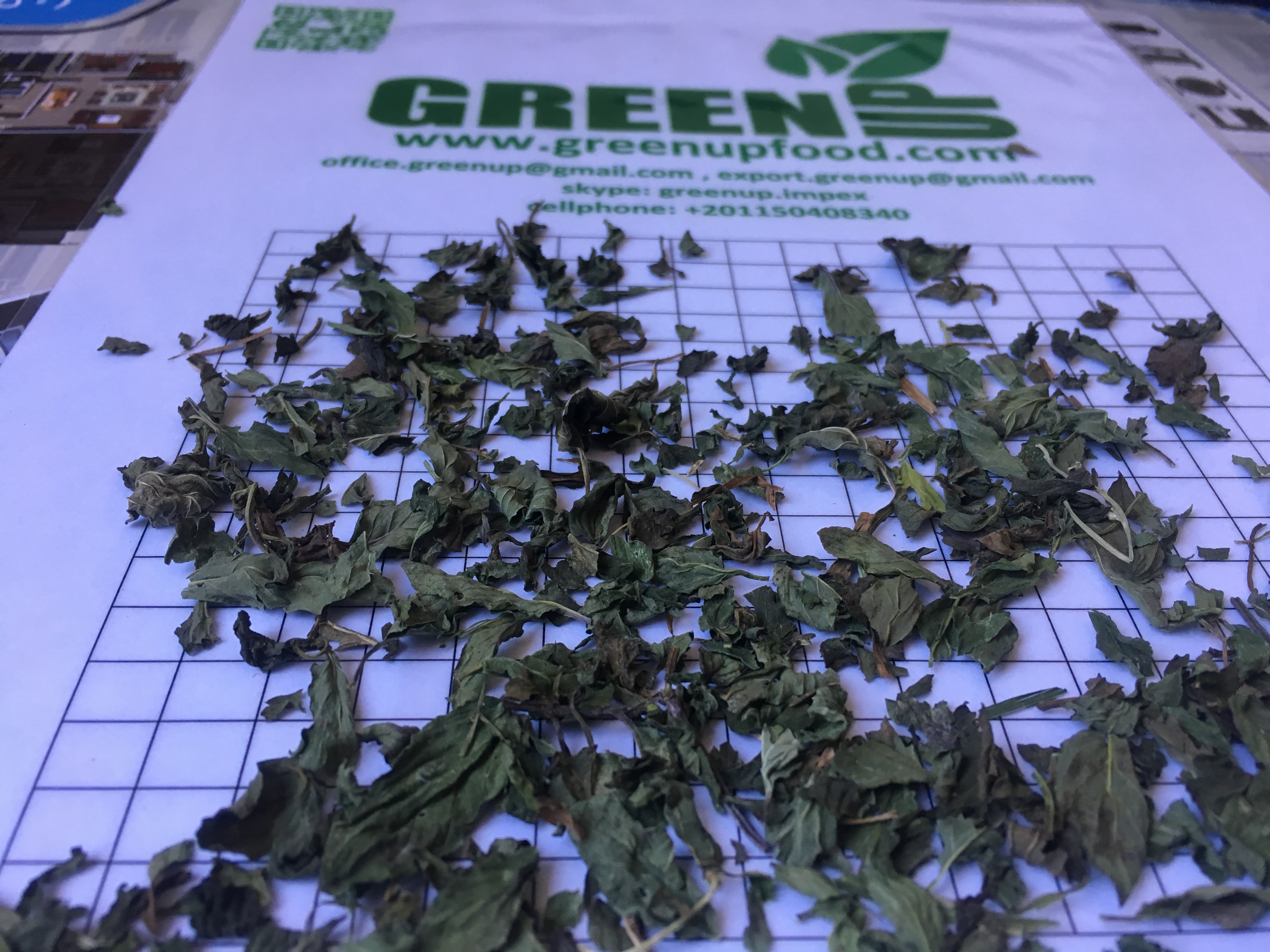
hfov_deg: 61.7
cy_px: 476
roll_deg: -4.0
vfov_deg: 48.2
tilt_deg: -39.4
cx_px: 635
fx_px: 1064
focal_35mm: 29
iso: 50
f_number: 2.2
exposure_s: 1/33
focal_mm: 4.15
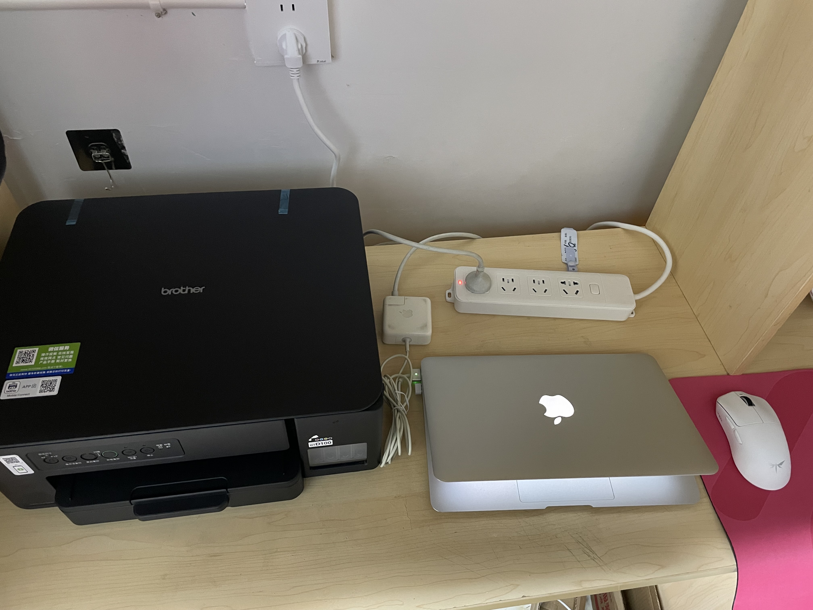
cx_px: 406
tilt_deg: -49.9
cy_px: 305
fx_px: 611
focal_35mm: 26
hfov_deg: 67.3
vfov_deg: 53.1
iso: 640
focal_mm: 4.2
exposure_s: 1/30
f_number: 1.6
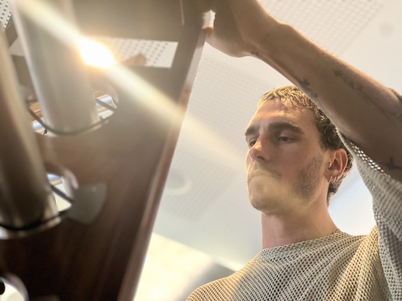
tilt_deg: +39.5
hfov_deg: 25.3
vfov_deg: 19.1
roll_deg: -12.9
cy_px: 150
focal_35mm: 77
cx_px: 201
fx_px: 894
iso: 320
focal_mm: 9
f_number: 2.8
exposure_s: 1/20
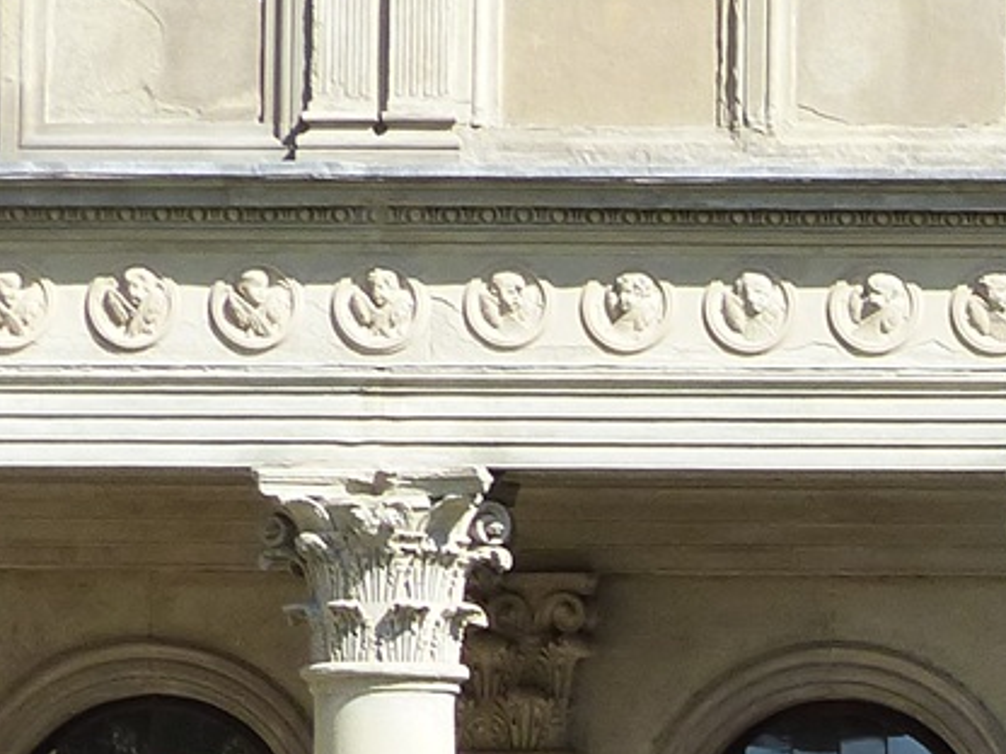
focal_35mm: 558
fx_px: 16216
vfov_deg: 2.7
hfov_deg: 3.5
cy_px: 665
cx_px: 1811
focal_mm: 21.8
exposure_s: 1/400
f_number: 4
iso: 160
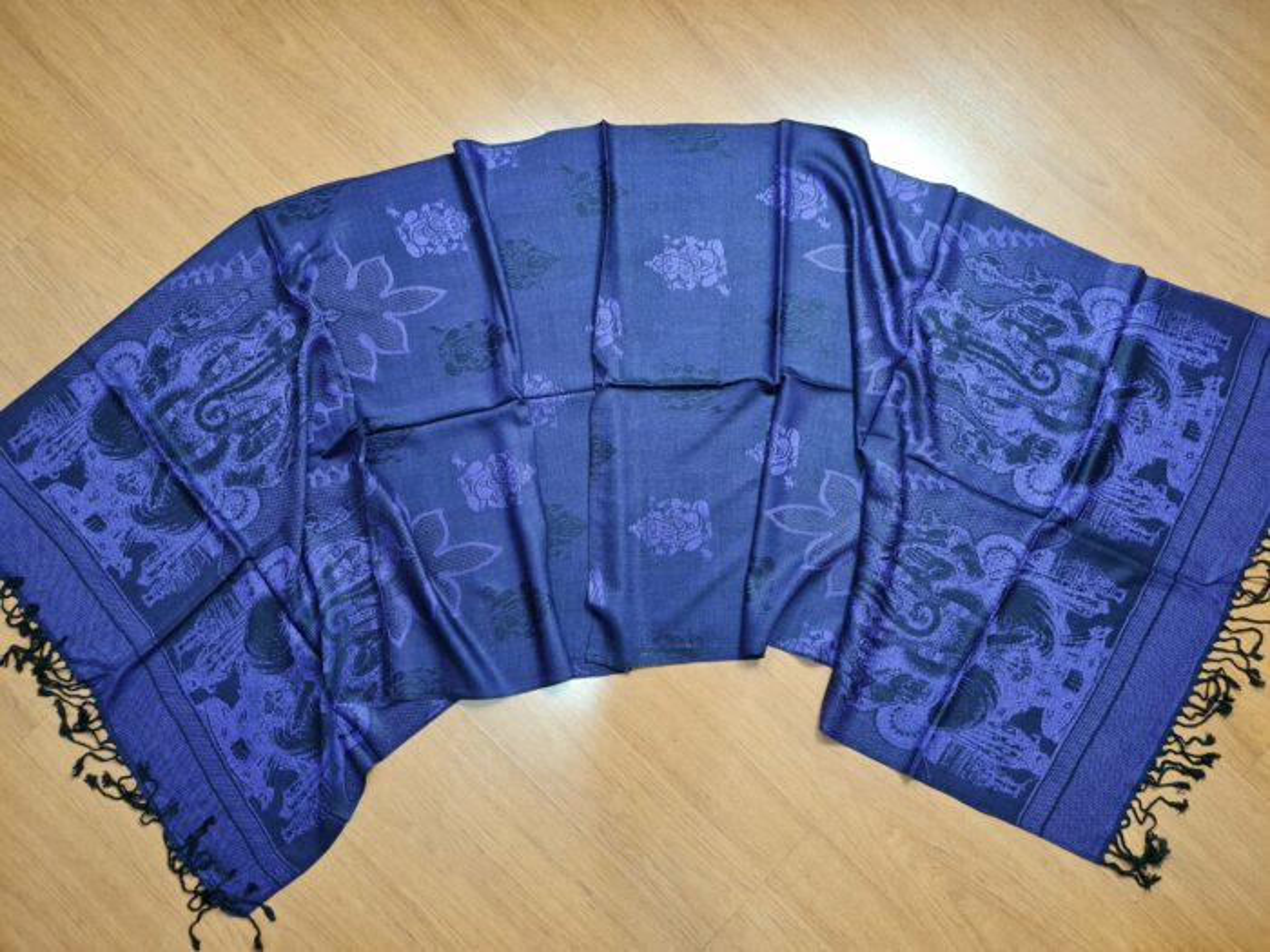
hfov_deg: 67.3
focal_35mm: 26
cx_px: 635
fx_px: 954
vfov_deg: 53.1
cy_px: 476
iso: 320
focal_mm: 5.4
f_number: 1.8
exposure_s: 1/40
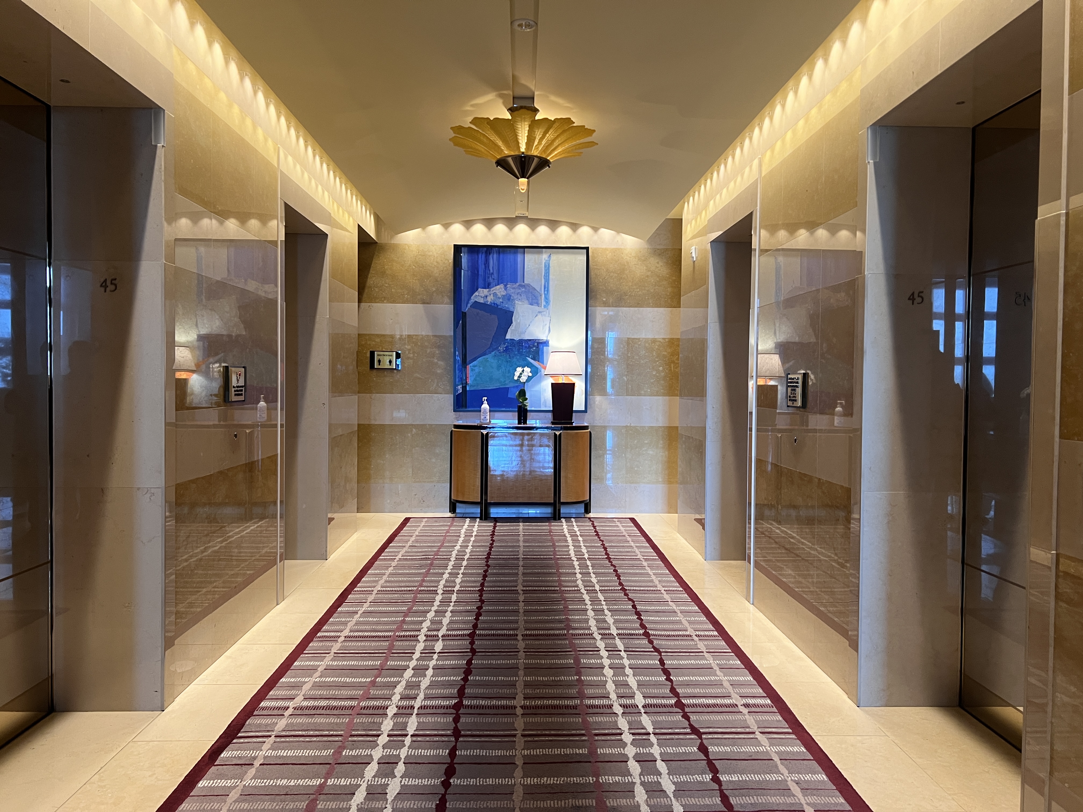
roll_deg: -0.4
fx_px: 813
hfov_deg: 67.3
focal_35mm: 26
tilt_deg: -0.6
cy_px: 406
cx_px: 542
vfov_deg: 53.1
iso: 125
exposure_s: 1/50
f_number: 1.5
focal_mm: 5.7
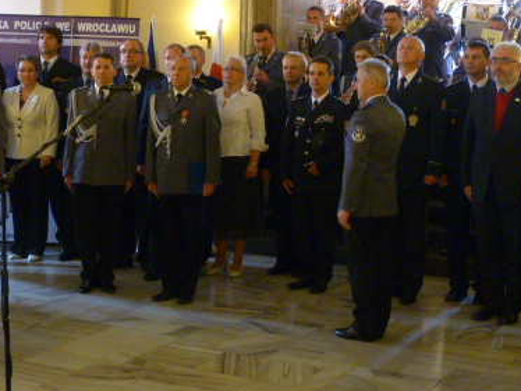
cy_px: 118
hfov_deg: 29.8
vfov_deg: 22.5
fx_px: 979
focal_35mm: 65
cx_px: 269
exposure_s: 1/6
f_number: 3.1
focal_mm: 6.8
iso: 400
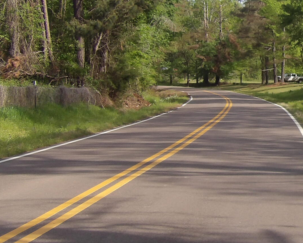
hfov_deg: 17.2
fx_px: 960
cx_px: 361
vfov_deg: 14.3
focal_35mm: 107
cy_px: 62
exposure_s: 1/447
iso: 100
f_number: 3.7
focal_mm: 7
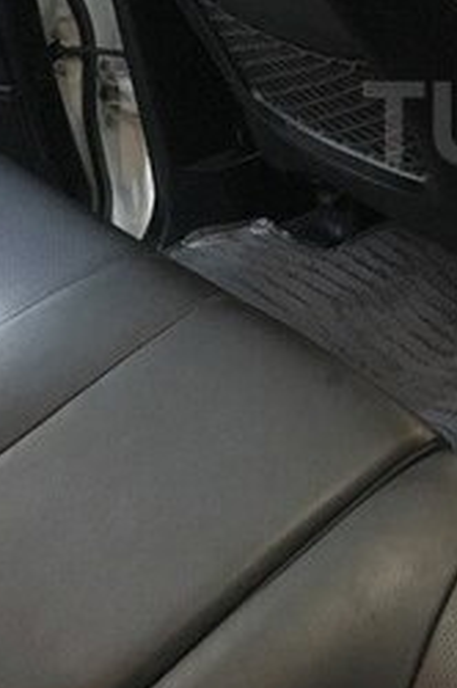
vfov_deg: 25.8
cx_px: 644
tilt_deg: -26.9
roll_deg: +0.3
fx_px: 1470
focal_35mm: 77
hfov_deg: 16.4
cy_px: 122
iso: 250
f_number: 1.8
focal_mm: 3.99
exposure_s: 1/4
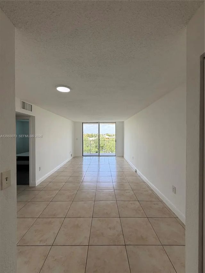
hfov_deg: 85.7
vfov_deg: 102.1
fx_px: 111
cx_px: 102
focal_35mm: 14
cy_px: 136
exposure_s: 1/170
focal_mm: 2.22
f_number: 2.2
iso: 64
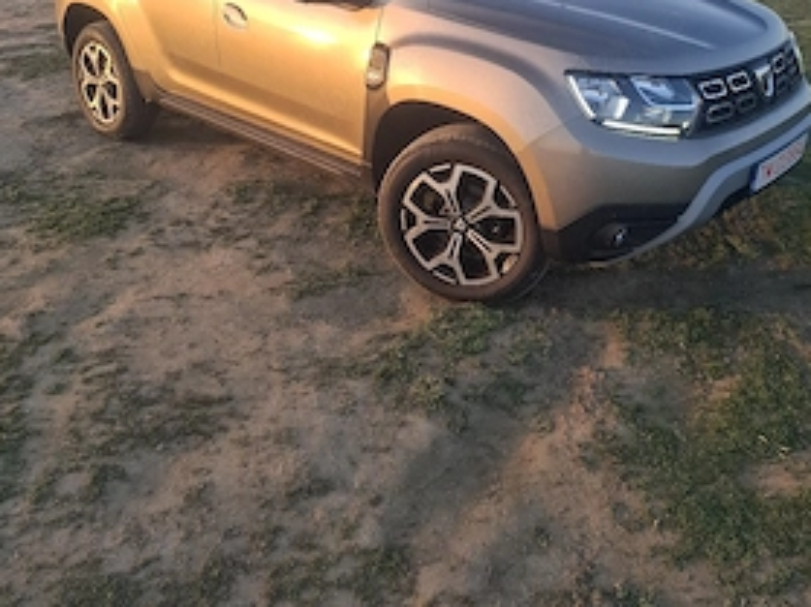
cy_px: 113
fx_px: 773
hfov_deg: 55.4
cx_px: 424
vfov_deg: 40.9
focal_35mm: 33
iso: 50
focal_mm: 5.54
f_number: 1.8
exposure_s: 1/250
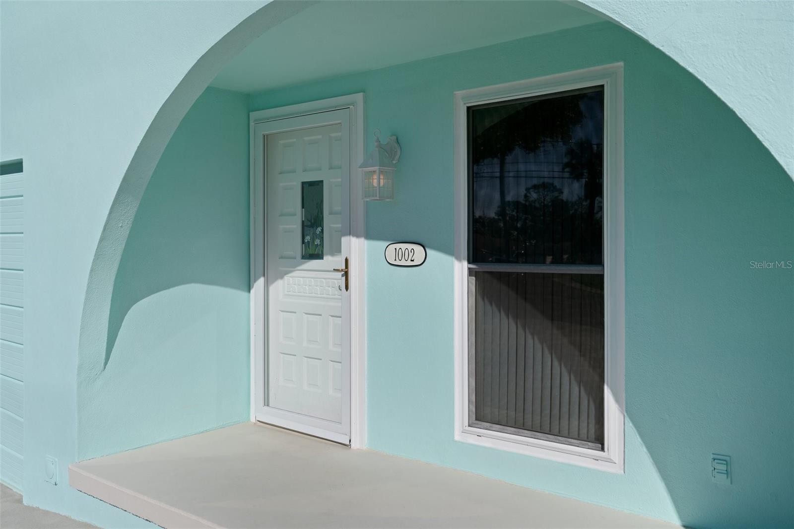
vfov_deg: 44.9
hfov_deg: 63.7
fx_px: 639
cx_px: 397
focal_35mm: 29
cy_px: 264
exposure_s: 1/500
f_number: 8
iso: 320
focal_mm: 29
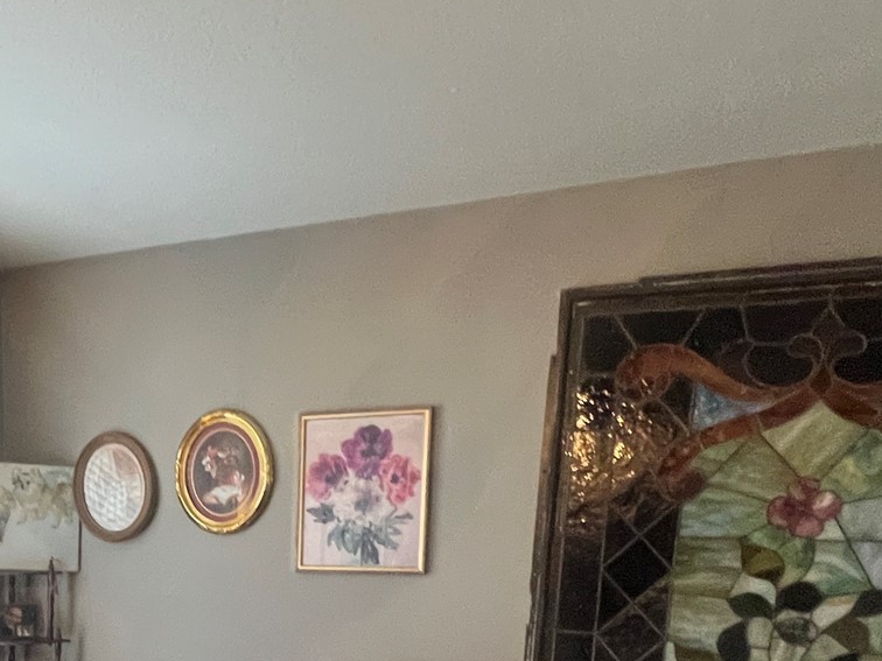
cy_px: 656
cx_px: 149
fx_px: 841
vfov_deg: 38.3
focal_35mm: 33
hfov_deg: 51.1
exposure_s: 1/60
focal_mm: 1.57
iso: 500
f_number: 1.8
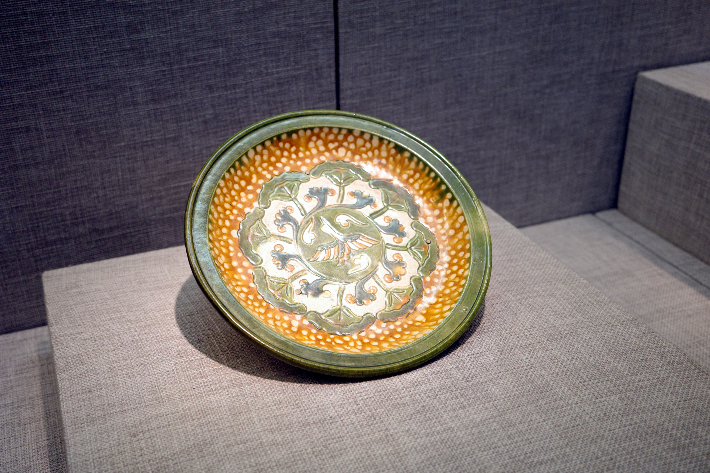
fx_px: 789
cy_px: 236
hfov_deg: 48.5
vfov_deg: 33.4
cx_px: 355
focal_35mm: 40
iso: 800
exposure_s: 1/40
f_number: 2.8
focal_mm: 26
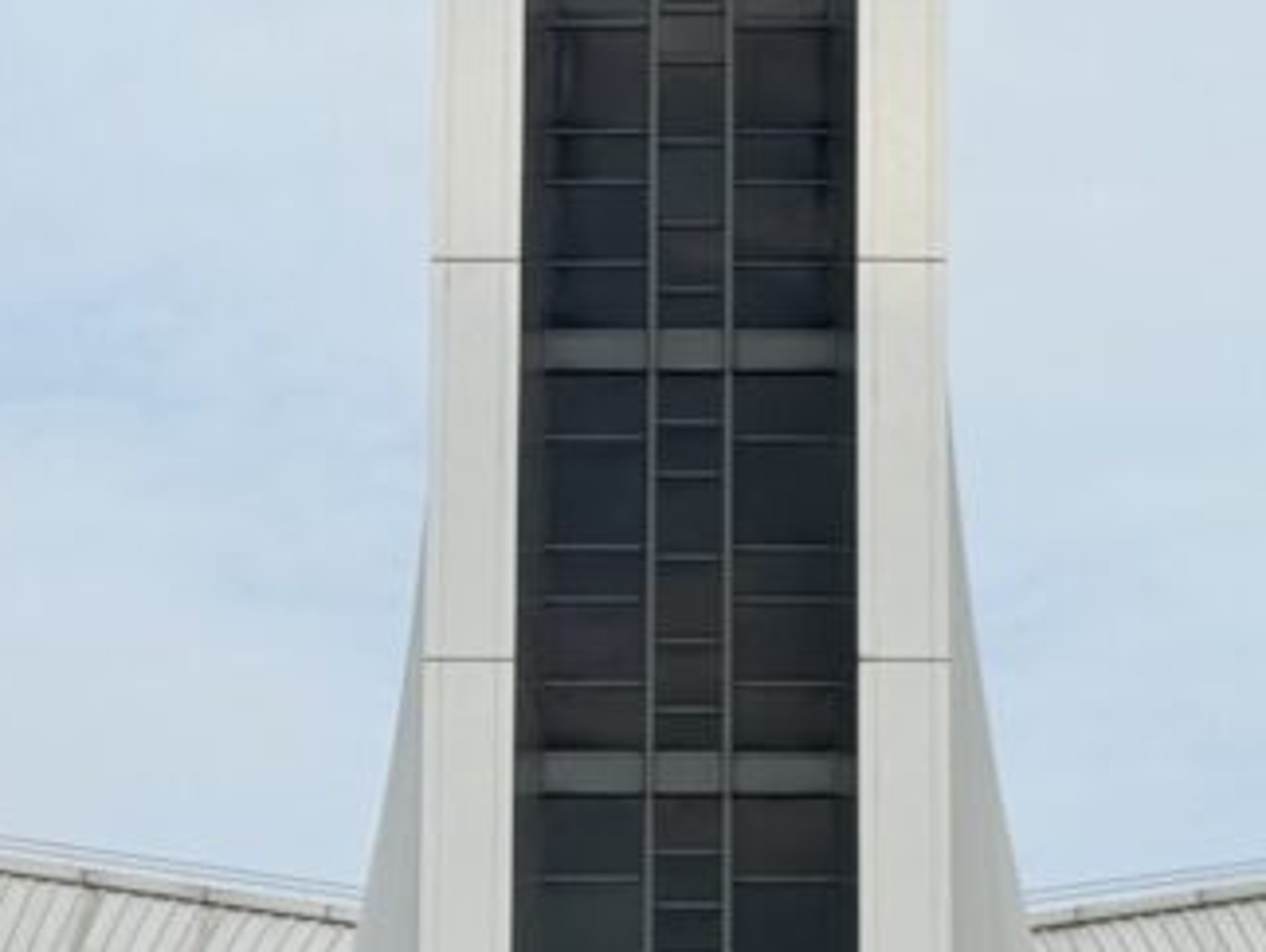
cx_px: 702
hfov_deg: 13.0
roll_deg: -0.6
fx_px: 5565
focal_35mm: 152
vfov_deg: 9.7
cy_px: 960
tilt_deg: +12.8
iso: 64
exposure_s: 1/6536
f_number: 1.78
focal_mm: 6.76
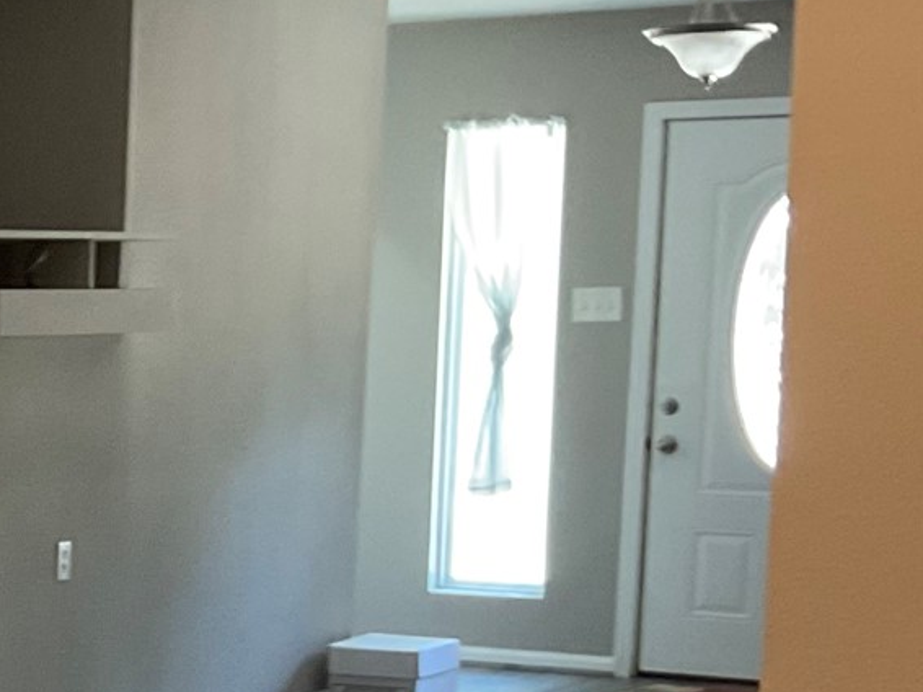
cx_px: -626
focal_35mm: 105
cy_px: 661
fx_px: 2799
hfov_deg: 16.4
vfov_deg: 13.9
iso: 250
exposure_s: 1/40
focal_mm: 3
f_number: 1.8
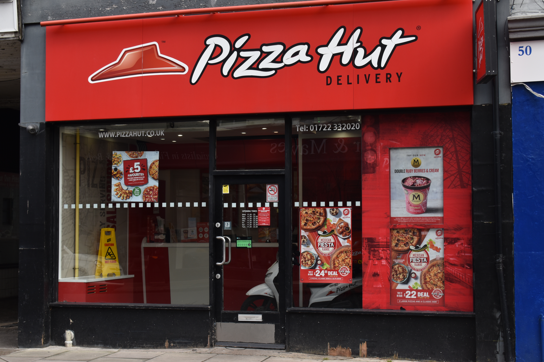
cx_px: 272
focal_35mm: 63
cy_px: 181
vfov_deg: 21.6
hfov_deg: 31.9
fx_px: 952
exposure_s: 1/250
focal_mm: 42
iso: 200
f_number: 8
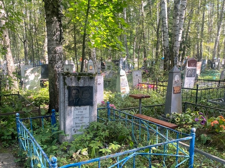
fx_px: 247
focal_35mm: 38
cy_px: 113
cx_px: 109
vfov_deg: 37.2
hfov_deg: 49.0
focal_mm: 4.25
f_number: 1.8
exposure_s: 1/121
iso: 64
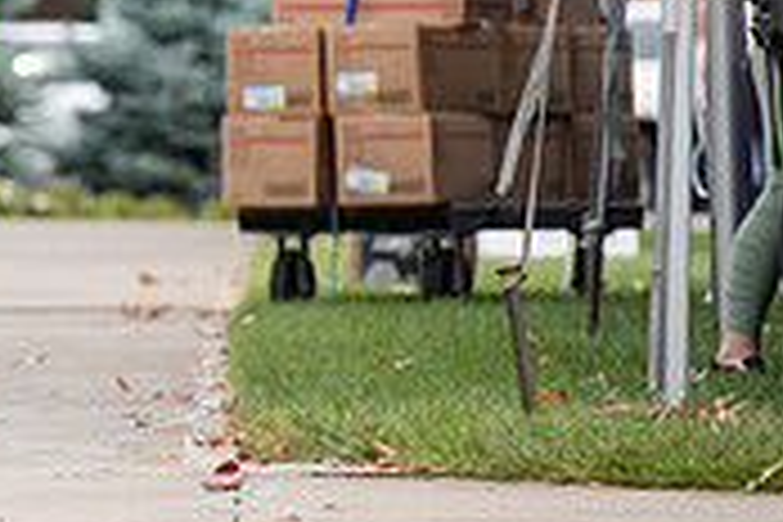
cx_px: -338
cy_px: -124
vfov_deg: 2.1
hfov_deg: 3.1
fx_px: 14506
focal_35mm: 667
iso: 400
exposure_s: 1/500
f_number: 5
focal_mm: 200
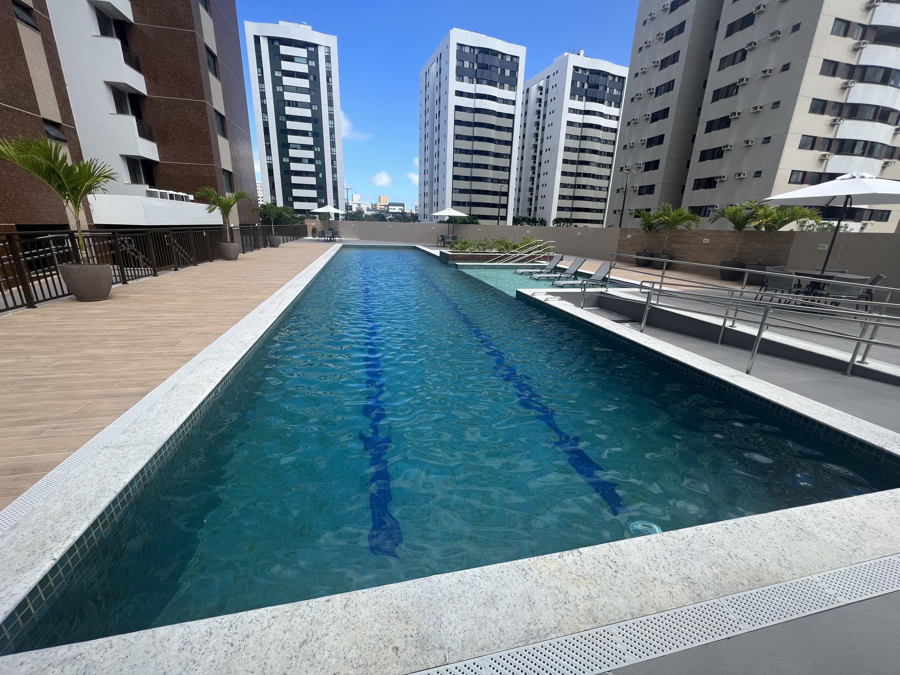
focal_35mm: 13
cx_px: 450
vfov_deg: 89.9
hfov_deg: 106.2
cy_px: 338
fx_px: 338
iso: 32
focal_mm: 1.57
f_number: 1.8
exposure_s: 1/889
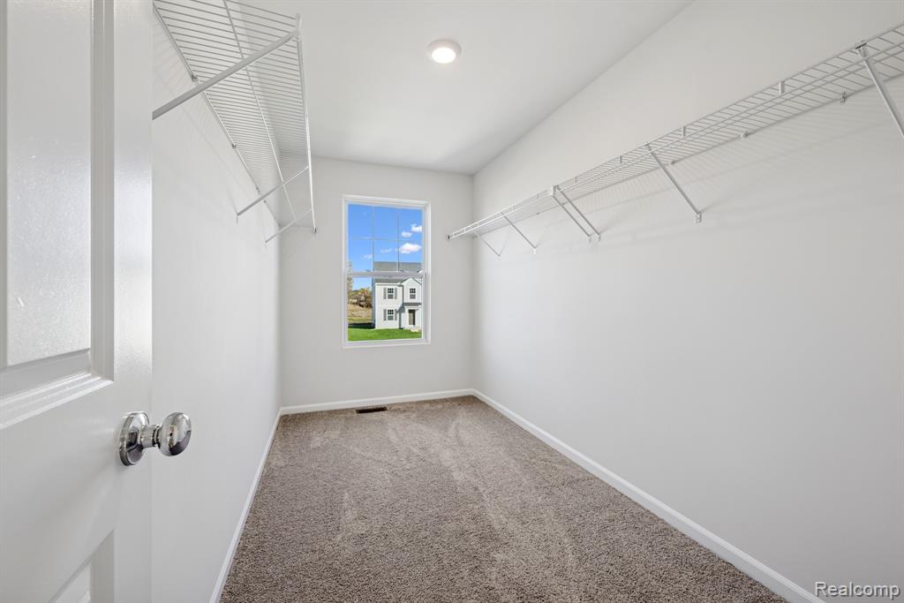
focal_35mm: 14
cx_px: 452
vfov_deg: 81.2
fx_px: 352
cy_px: 302
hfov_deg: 104.2
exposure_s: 1/3
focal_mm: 14
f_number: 9
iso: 100
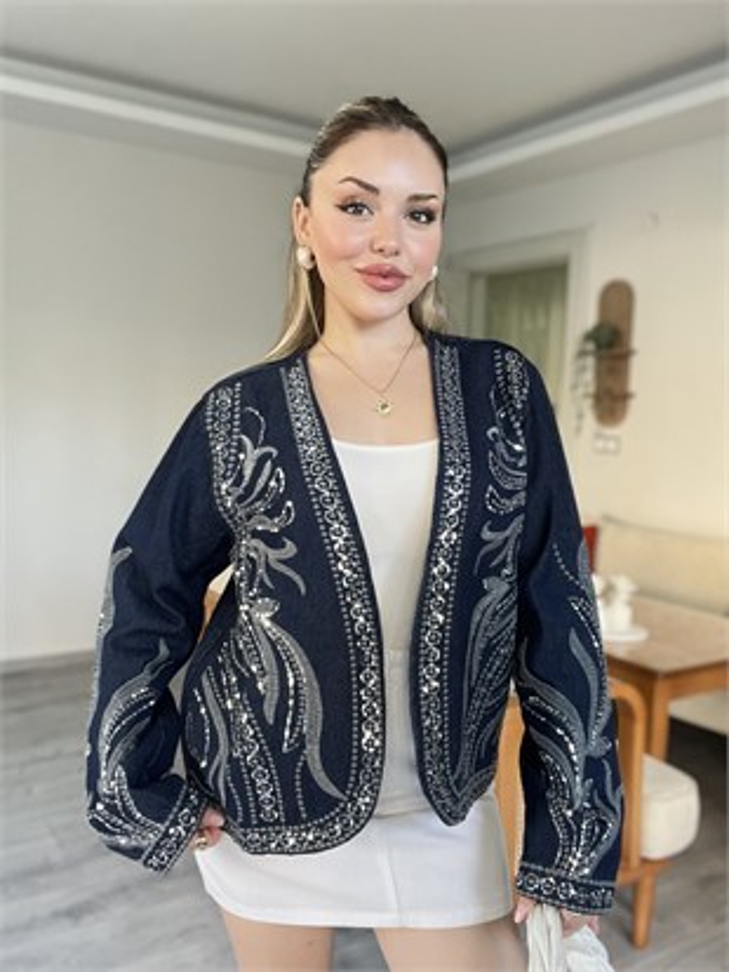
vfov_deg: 59.9
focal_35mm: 30
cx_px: 364
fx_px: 842
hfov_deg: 46.8
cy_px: 486
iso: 125
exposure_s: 1/60
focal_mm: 2.71
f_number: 2.2
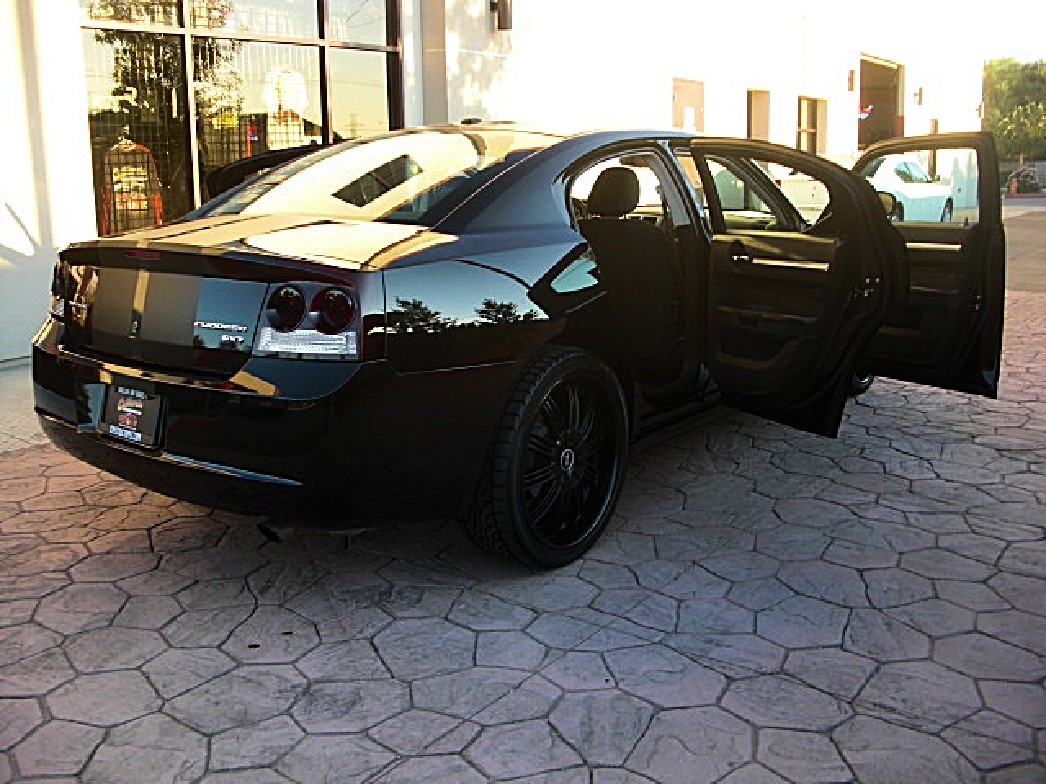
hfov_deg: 51.4
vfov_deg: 39.7
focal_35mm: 36
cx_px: 523
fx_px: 1088
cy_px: 392
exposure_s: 1/80
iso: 50
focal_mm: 6.3
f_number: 2.8
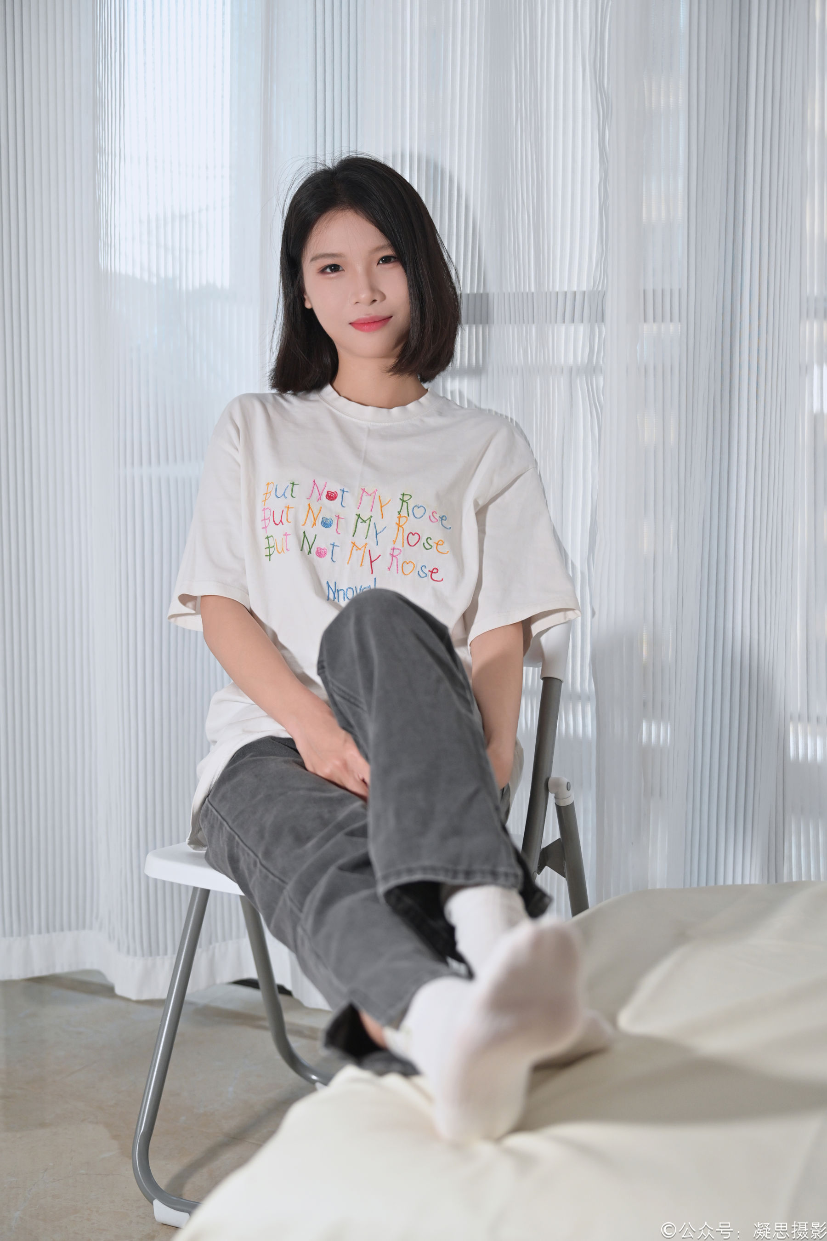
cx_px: 414
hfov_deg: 27.5
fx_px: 1688
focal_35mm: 49
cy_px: 620
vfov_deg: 40.3
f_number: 2.2
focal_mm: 49
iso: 1250
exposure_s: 1/100
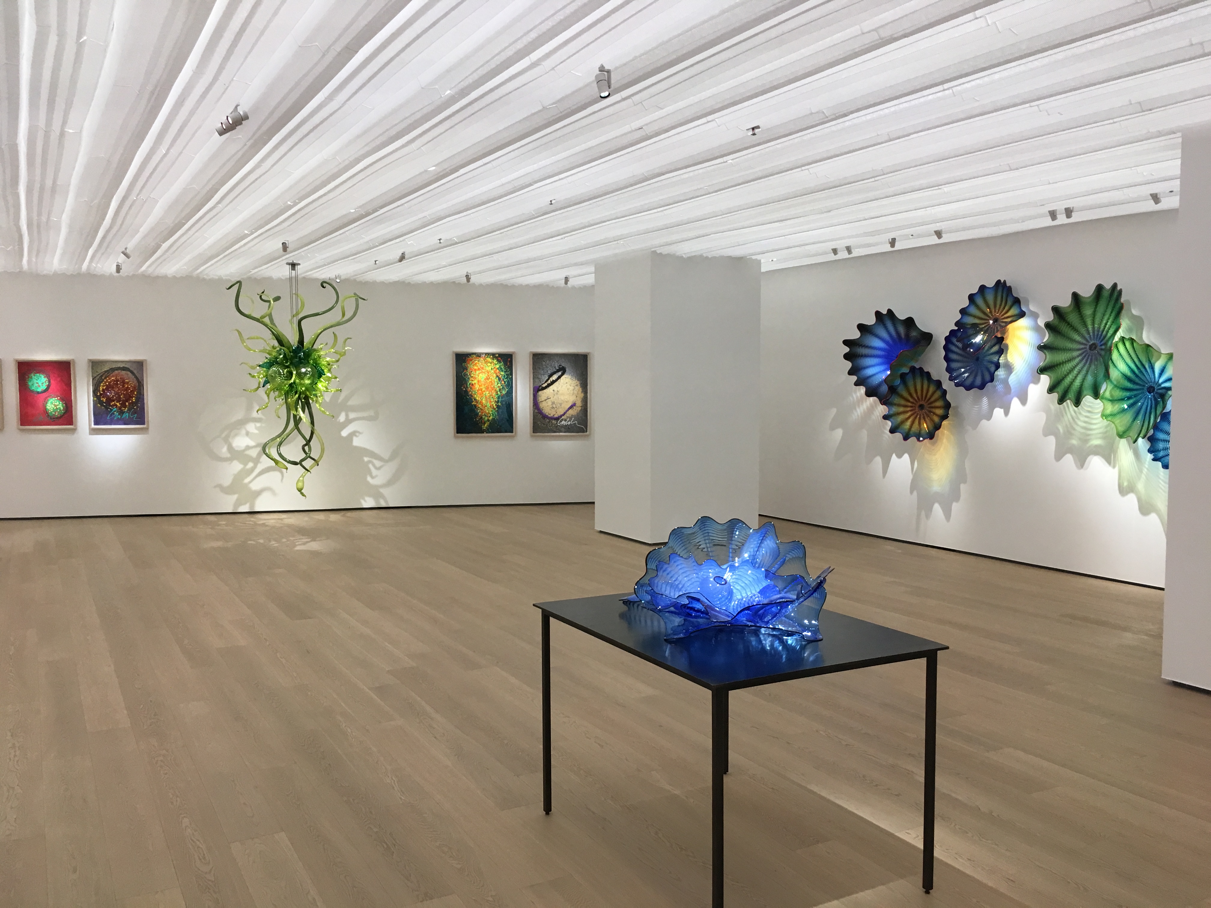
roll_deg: +0.3
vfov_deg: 48.2
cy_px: 454
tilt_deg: -4.5
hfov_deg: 61.7
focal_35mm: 29
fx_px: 1015
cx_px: 606
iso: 50
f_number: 2.2
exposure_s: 1/33
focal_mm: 4.15
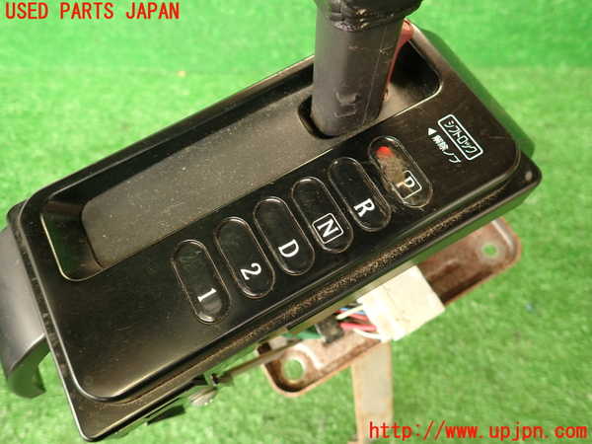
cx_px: 296
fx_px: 428
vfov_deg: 54.9
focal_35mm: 25
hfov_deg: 69.4
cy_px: 222
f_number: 2
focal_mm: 4.5
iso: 200
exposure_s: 1/30
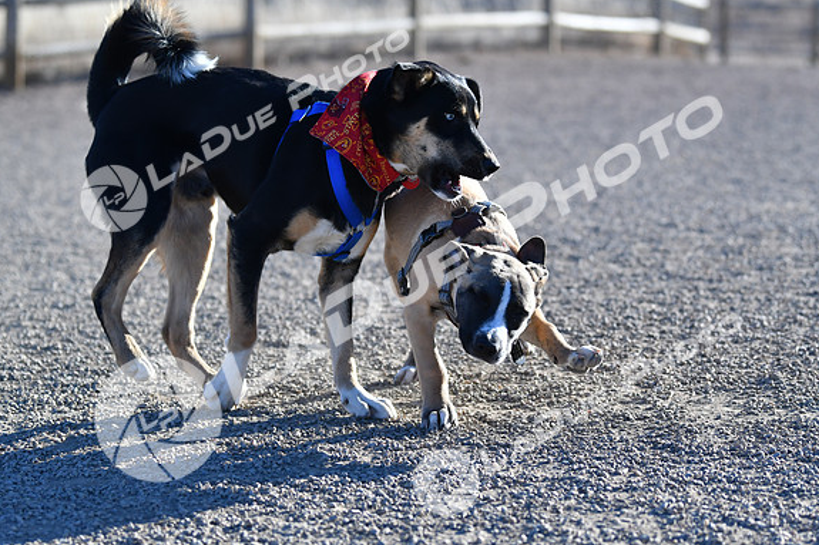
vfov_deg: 12.9
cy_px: 272
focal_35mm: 106
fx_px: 2411
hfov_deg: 19.3
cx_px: 410
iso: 360
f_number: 2.8
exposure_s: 1/4000
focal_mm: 70
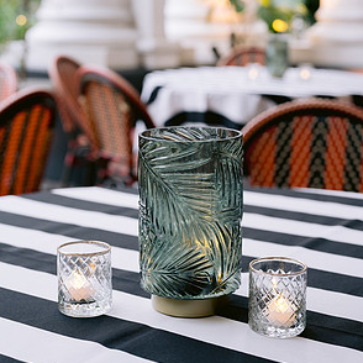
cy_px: 174
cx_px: 184
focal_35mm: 65
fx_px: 771
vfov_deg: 26.5
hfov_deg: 26.5
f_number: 4
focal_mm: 50
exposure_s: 1/60
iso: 800
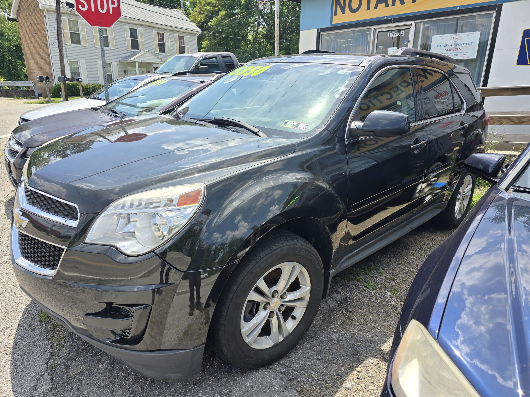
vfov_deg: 58.9
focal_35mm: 23
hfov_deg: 73.9
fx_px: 352
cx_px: 265
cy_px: 198
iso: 12
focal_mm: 6.3
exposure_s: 1/426
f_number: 1.7
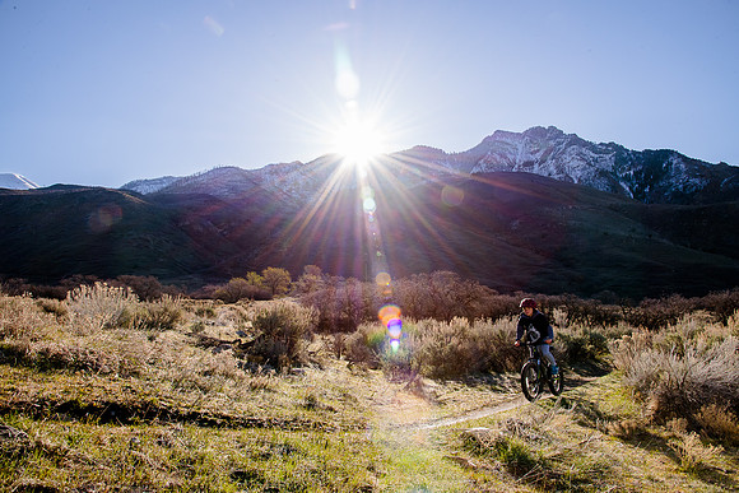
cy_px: 246
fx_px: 554
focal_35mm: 27
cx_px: 370
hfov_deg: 67.4
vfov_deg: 48.0
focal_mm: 27
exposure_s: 1/125
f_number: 16
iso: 250
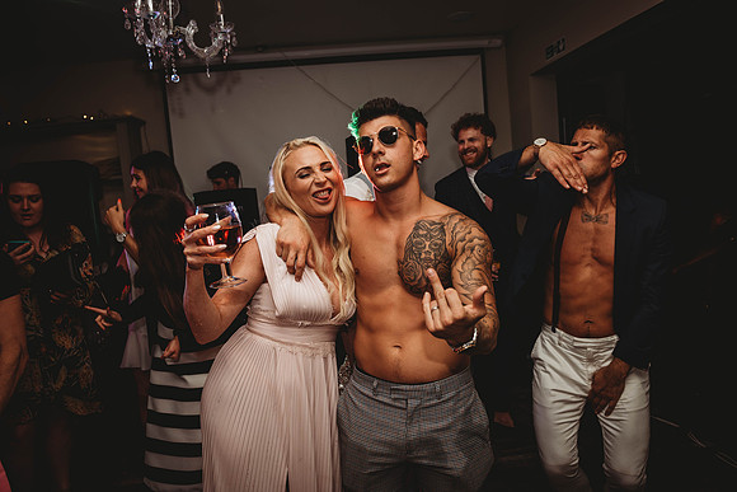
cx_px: 368
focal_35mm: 24
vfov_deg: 53.2
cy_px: 246
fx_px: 491
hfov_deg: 73.7
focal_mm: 24
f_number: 4
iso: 400
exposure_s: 1/80
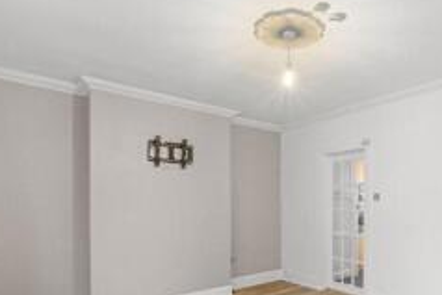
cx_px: 297
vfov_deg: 51.7
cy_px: 207
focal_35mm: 24
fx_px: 295
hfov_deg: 71.4
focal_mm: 12
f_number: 13
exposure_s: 3.2
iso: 1000
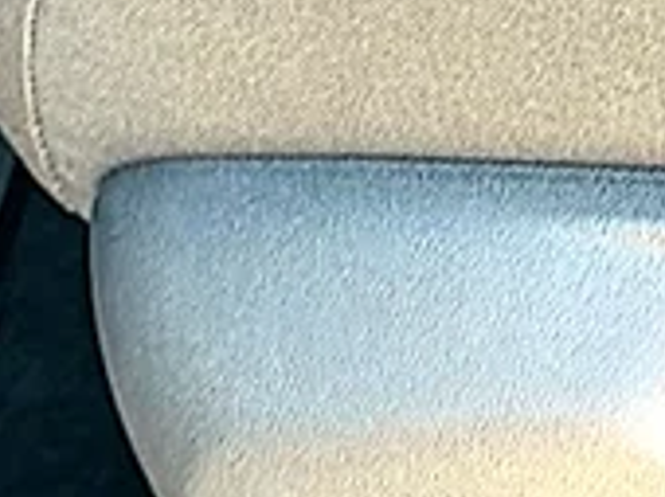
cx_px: 958
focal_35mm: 161
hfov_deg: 11.8
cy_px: 213
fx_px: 3089
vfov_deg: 9.2
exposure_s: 1/90
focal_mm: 6.86
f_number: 1.78
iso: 64
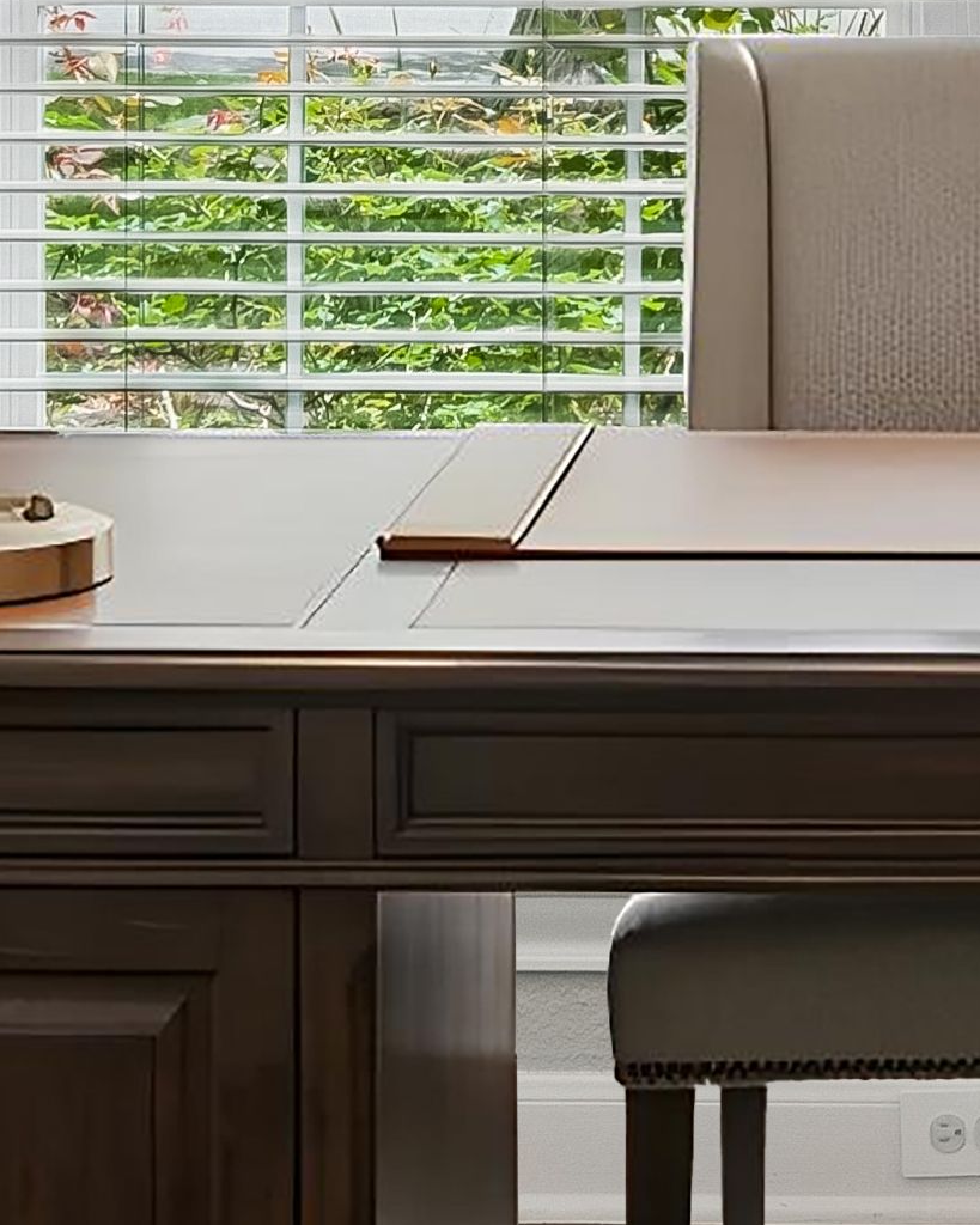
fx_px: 3517
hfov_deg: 15.6
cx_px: 957
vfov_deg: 18.8
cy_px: -215
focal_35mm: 97
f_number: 8
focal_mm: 13
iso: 320
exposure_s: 1/25
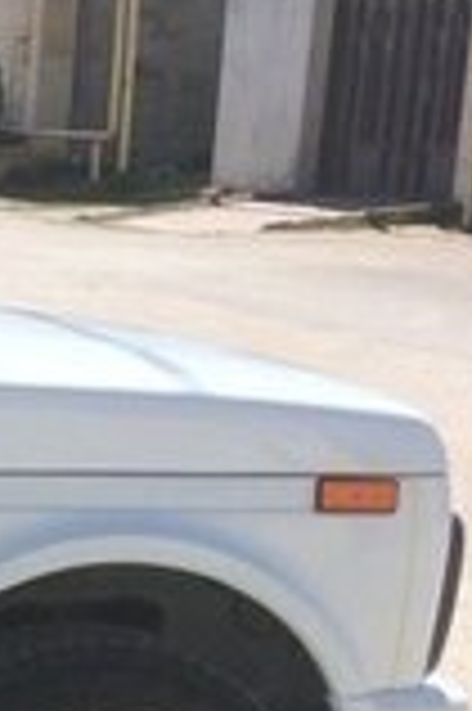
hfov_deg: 9.3
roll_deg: +2.2
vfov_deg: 15.7
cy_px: 839
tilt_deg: -15.6
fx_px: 2483
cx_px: -782
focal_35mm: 126
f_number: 2.2
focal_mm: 4.15
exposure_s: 1/2283
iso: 32
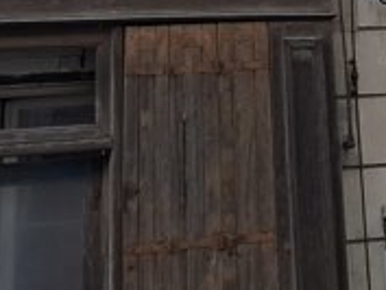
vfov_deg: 12.1
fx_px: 1160
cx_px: 342
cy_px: -353
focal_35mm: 104
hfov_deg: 18.6
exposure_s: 1/628
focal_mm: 5.54
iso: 50
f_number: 1.8
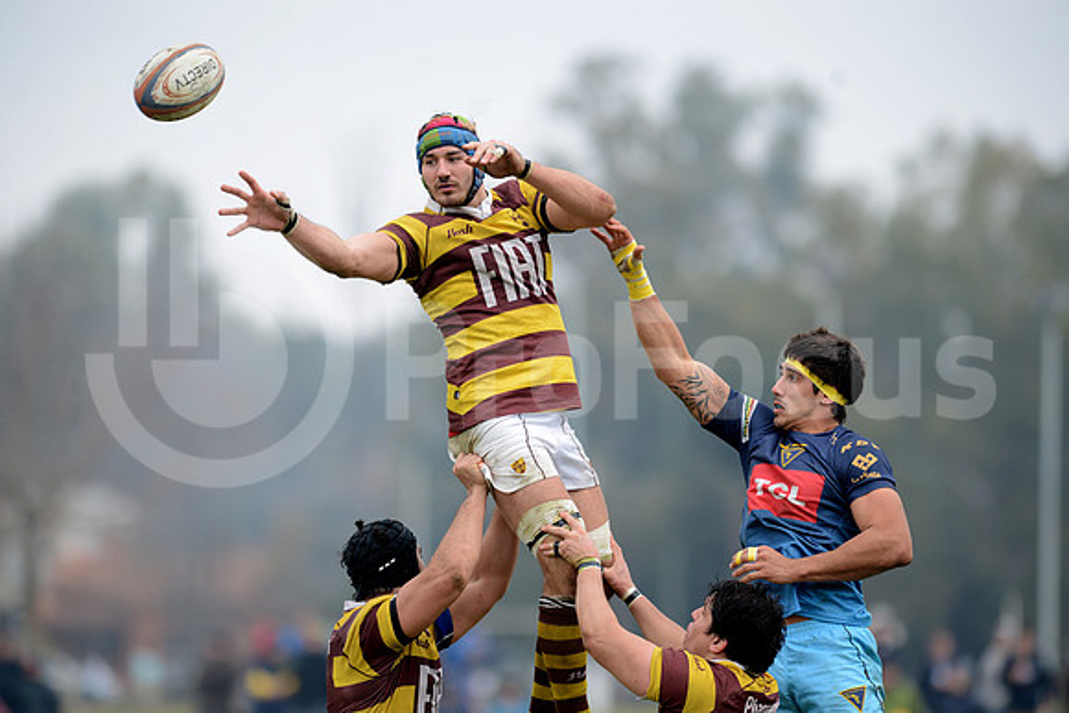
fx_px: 12474
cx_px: 534
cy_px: 356
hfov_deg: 4.9
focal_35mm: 420
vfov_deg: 3.3
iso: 800
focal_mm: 420
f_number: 4
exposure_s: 1/1000
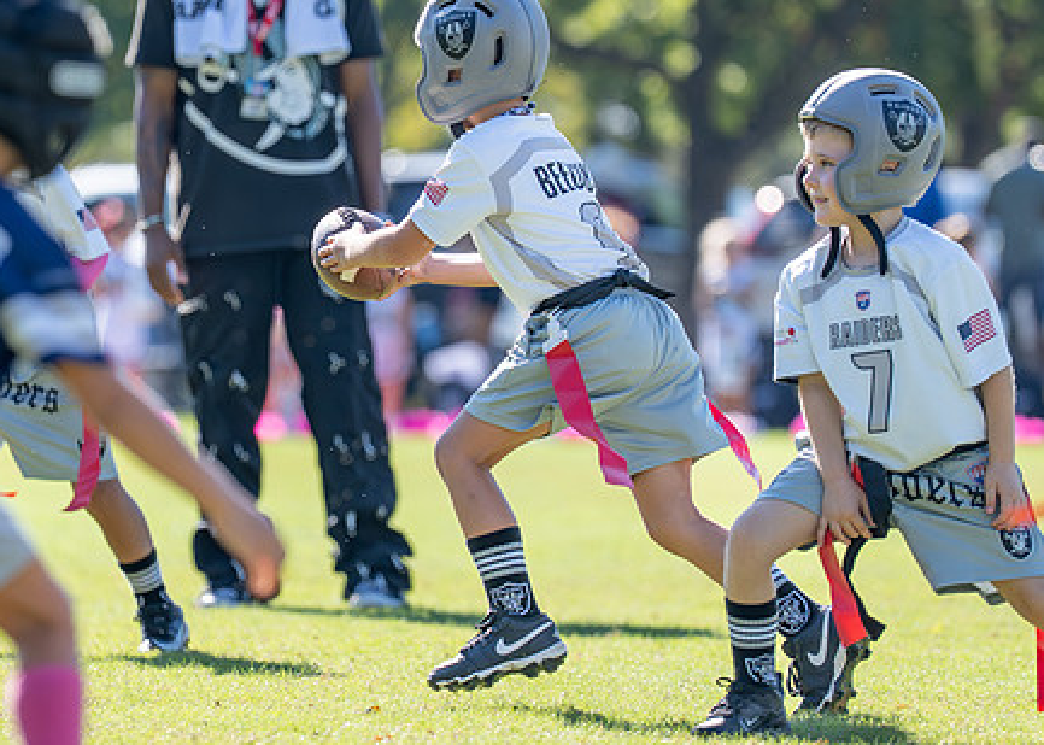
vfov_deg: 3.6
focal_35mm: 404
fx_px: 11975
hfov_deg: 5.0
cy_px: 295
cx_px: 417
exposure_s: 1/2500
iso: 250
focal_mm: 168
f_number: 2.8
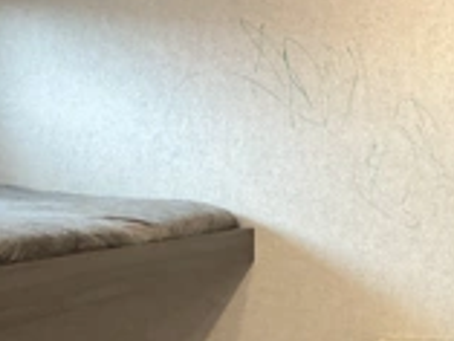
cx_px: 515
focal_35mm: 74
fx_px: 971
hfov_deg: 24.3
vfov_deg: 19.7
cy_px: 277
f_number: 1.8
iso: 100
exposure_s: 1/60
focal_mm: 3
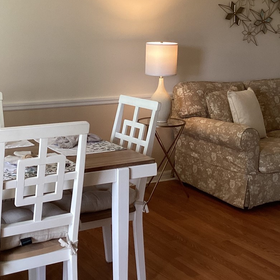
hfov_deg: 30.5
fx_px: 512
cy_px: 92
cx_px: 109
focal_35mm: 56
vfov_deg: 30.3
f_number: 2.4
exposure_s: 1/50
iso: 80
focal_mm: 3.3
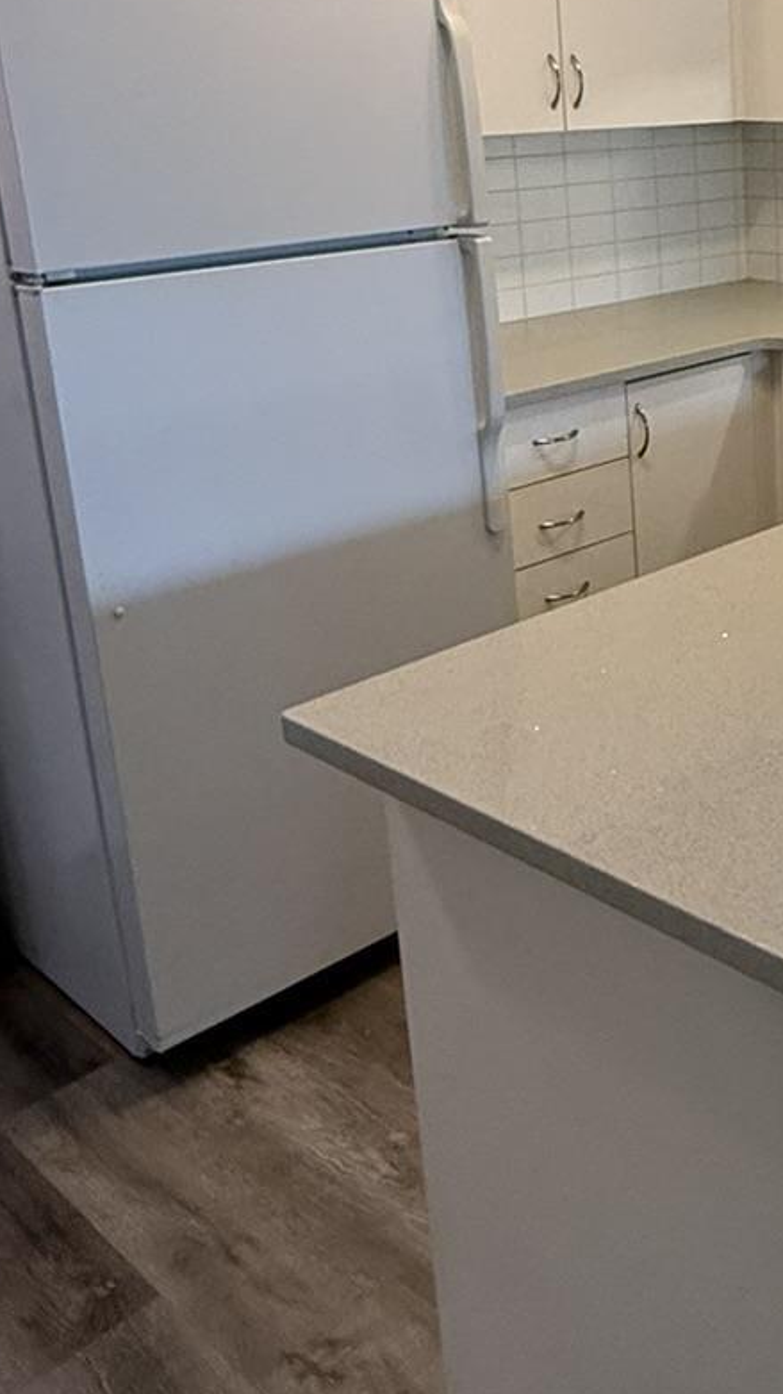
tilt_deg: -14.4
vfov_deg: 49.3
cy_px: 430
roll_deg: +0.7
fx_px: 1477
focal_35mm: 40
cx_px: 828
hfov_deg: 27.5
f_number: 2.2
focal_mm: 2.22
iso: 320
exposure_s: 1/120
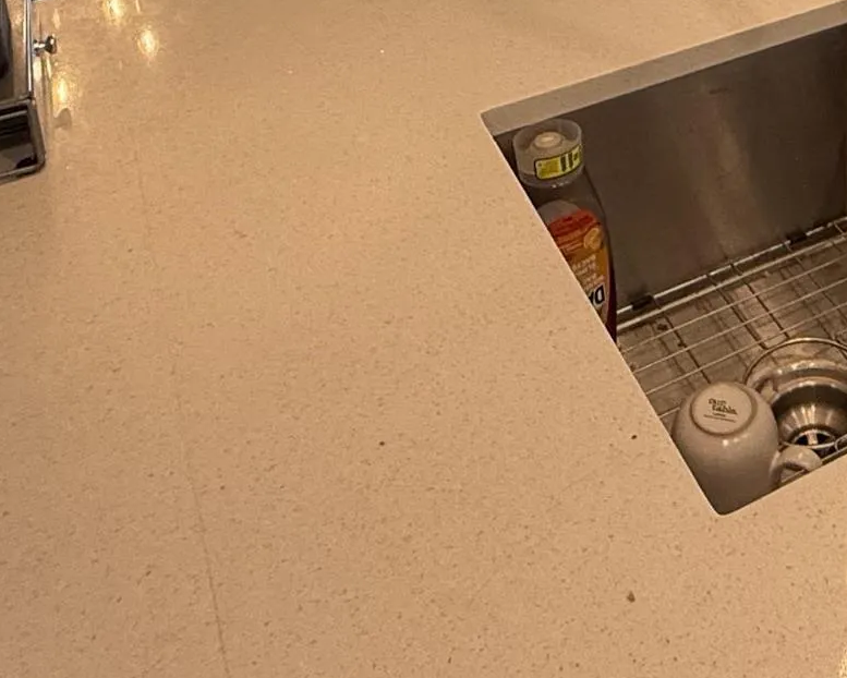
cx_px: 830
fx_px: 1354
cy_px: -301
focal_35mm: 54
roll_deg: +1.1
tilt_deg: -15.9
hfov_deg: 32.2
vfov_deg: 23.3
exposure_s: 1/99
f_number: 2.2
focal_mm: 2.22
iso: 200
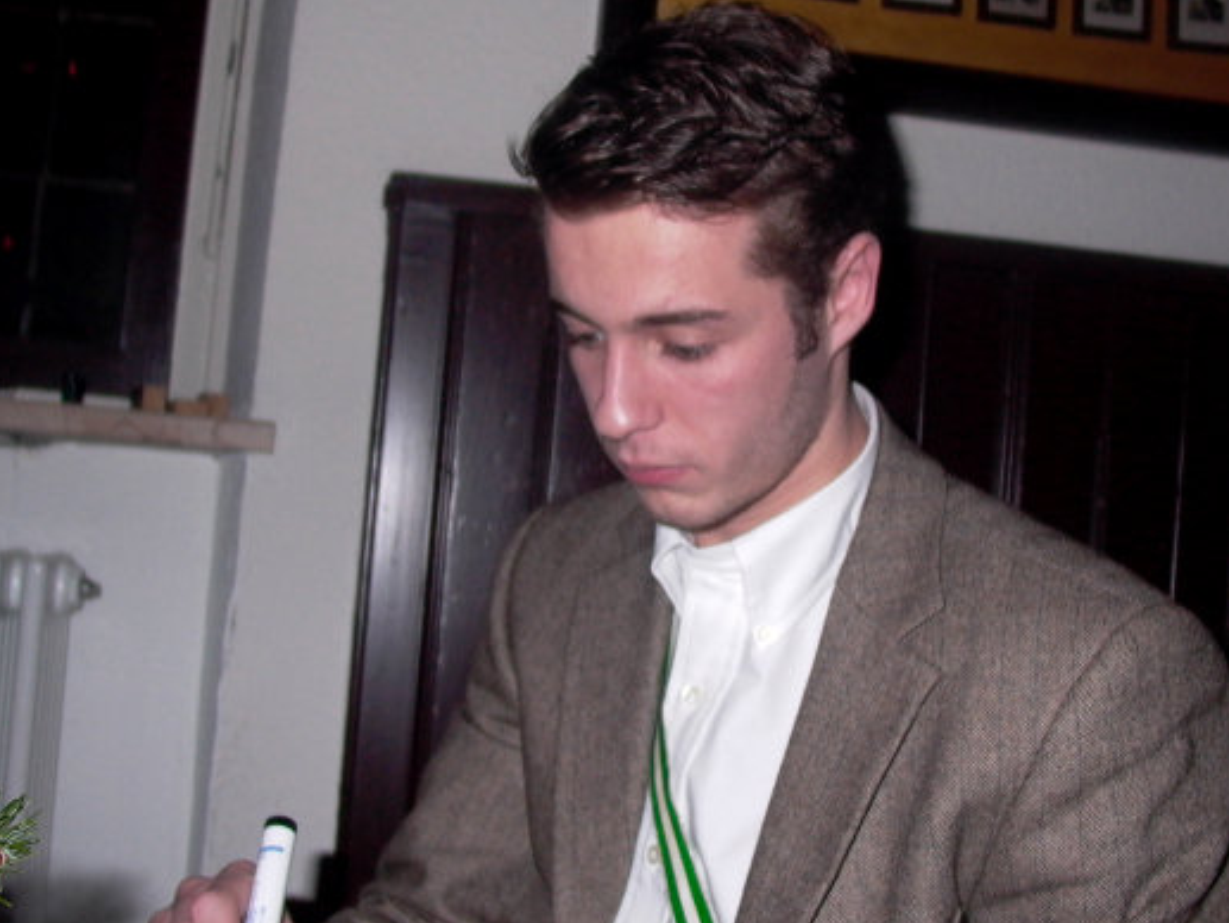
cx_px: 618
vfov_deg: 30.8
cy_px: 359
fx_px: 1669
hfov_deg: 40.4
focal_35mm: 47
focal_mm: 8.19
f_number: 2.13
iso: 100
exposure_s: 1/64.2
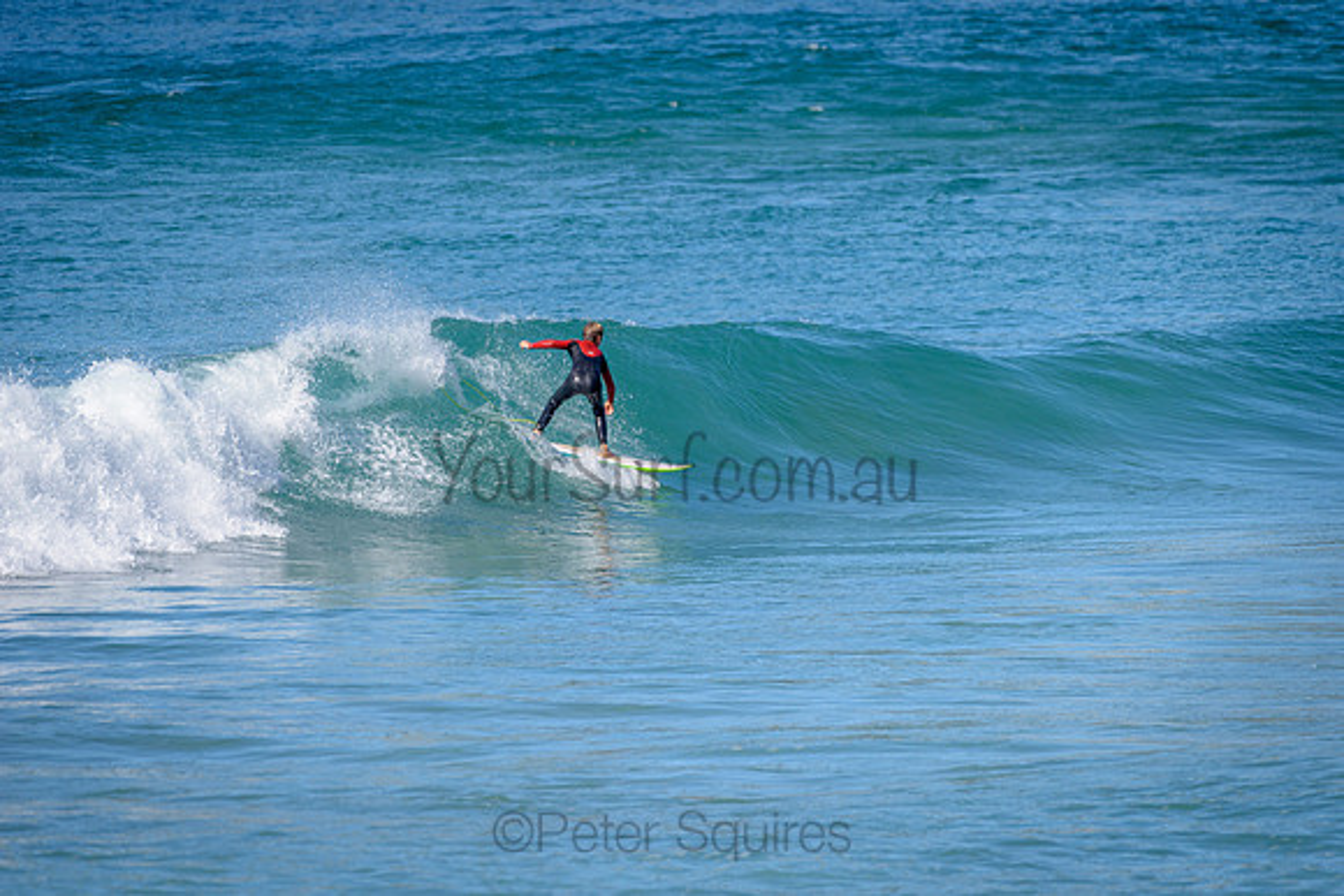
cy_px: 448
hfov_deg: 4.1
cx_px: 672
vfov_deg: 2.8
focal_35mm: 500
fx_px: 18670
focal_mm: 500
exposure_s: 1/2000
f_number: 5.6
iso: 200
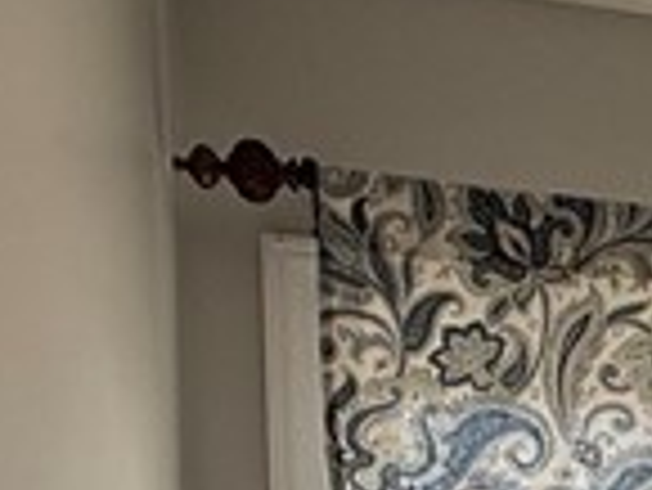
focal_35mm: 99
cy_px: 1034
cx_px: 1192
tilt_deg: -1.2
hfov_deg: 16.4
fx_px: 1866
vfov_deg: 12.7
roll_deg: +0.1
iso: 50
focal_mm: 2.22
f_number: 2.2
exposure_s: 1/421
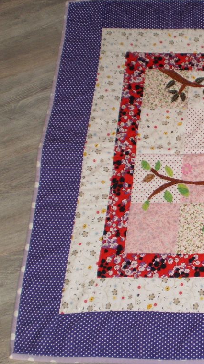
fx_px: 510
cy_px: 181
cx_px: 244
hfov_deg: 21.1
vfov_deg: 39.2
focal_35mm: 53
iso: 125
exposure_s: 1/30
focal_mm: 6.3
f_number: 3.1
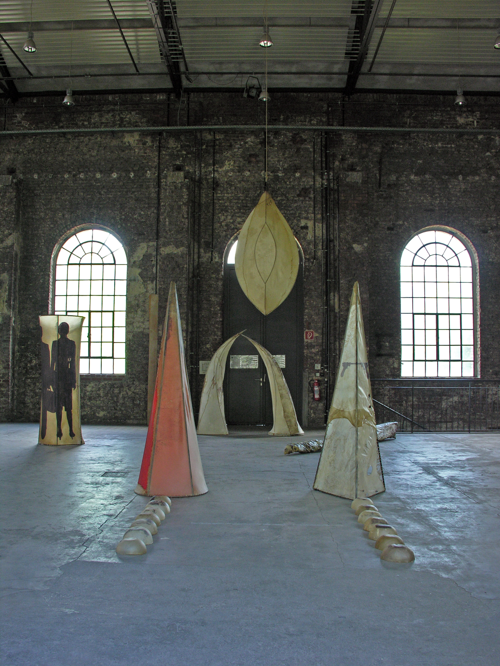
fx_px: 674
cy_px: 333
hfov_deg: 40.7
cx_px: 250
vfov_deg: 52.6
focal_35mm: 35
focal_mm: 8.9
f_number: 5.6
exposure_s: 1/3.6
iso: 123
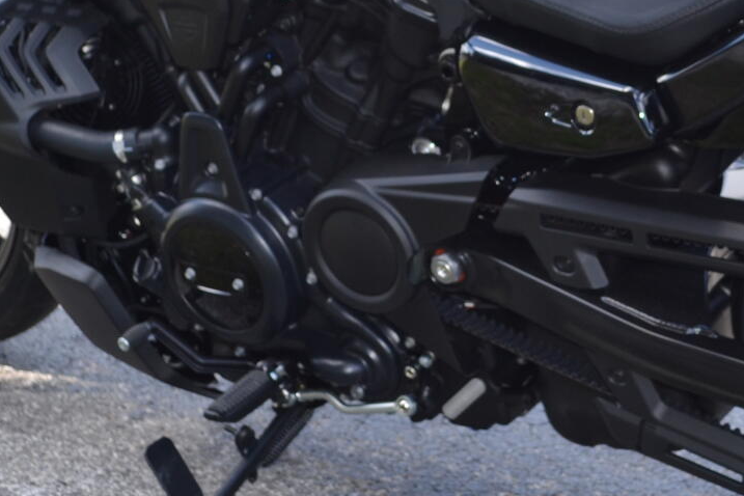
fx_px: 1901
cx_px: 554
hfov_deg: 22.0
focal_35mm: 92
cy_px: 34
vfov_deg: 14.7
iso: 100
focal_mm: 22
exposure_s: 1/200
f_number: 4.5
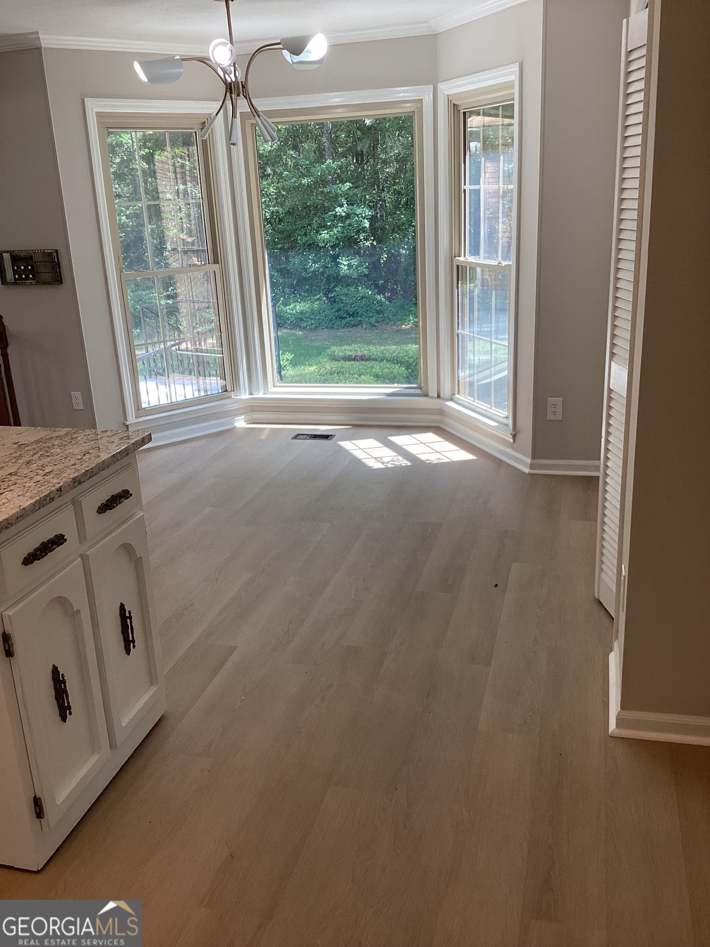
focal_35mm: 31
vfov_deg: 58.4
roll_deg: +3.4
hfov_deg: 45.4
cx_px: 355
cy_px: 474
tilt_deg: -18.9
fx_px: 848
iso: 64
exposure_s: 1/120
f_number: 2.4
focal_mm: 3.3
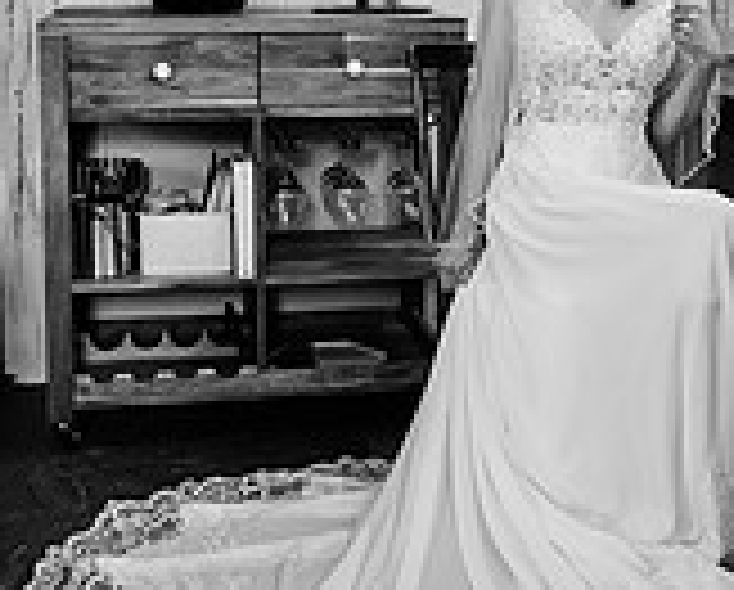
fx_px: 1349
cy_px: 113
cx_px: 435
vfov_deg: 24.3
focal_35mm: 62
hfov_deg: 30.4
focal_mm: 24
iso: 640
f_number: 2.8
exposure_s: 1/200
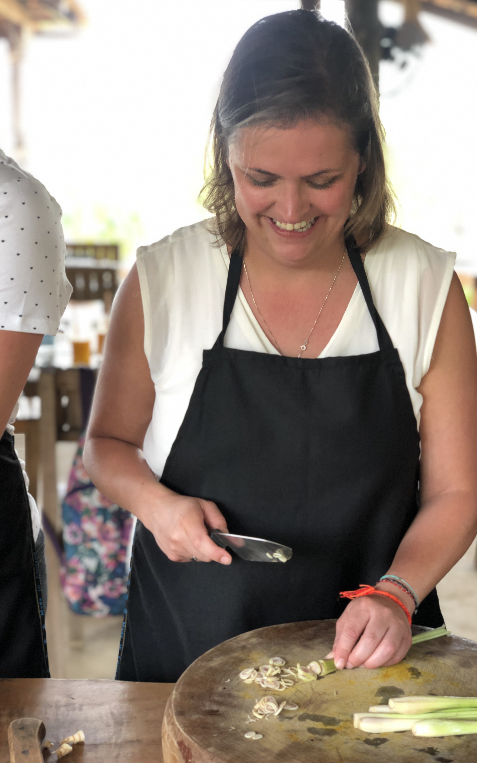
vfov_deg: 36.3
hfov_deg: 23.1
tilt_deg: -9.9
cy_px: 382
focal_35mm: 56
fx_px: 1165
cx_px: 288
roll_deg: +1.8
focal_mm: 6
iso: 50
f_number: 2.4
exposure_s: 1/60
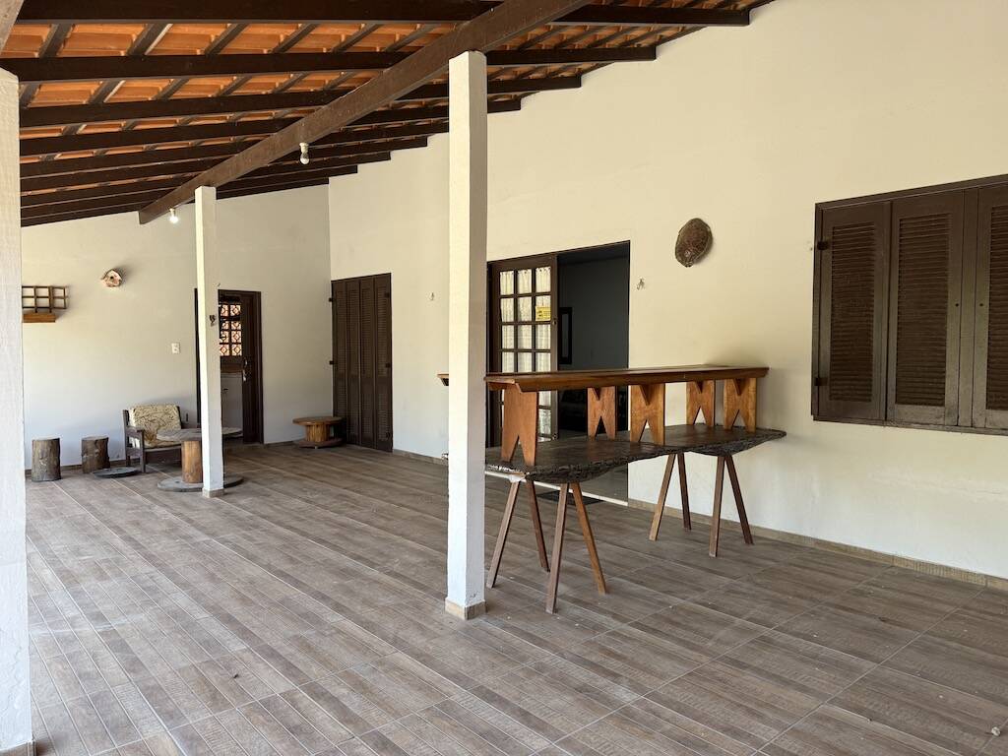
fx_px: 699
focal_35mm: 24
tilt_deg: -2.1
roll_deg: +0.5
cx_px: 504
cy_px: 378
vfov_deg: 56.8
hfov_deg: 71.6
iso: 64
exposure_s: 1/190
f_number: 1.78
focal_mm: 6.76
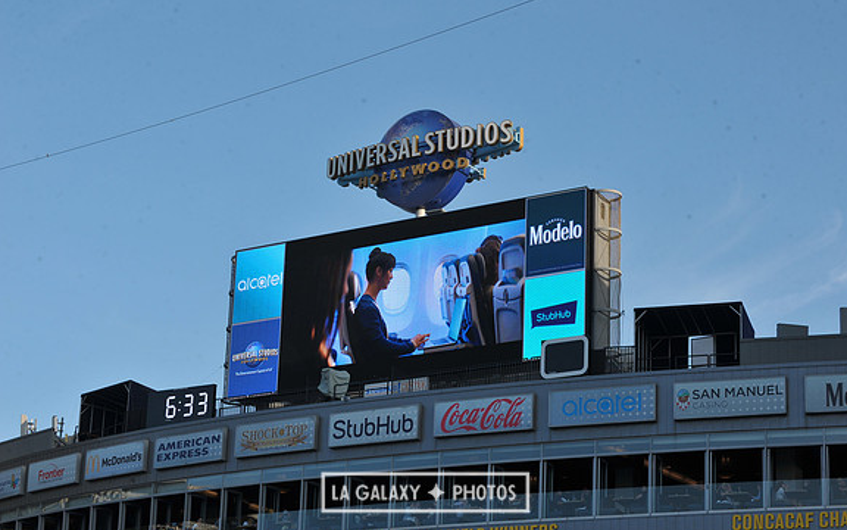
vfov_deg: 15.9
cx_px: 425
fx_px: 1893
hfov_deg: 25.2
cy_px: 271
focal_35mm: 82
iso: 400
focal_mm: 80
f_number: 10
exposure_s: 1/400
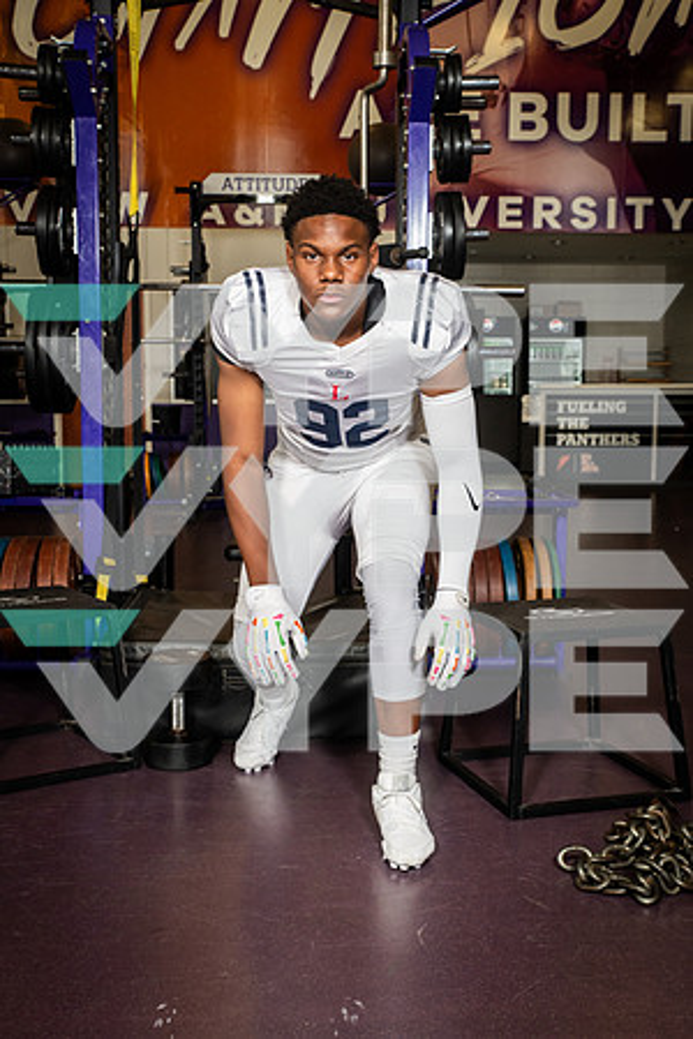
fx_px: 1155
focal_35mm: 40
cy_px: 520
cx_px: 346
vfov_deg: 48.5
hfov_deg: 33.4
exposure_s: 1/250
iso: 800
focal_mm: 40
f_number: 7.1
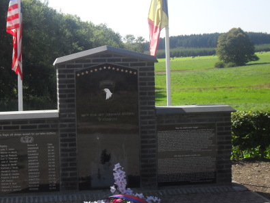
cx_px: 98
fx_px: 578
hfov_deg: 26.2
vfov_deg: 19.9
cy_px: 94
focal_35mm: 74
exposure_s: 1/350
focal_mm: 10.1
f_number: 4.3
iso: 100
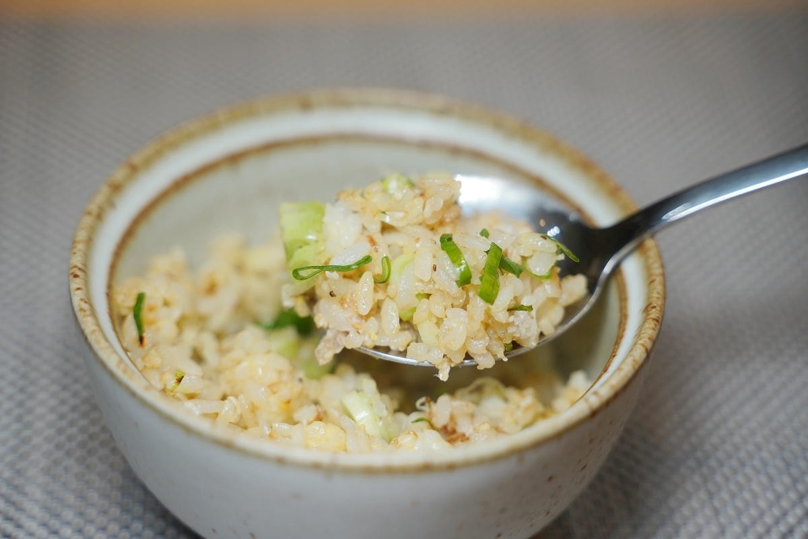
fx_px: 1683
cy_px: 270
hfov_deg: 27.0
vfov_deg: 18.2
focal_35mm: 75
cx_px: 404
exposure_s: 1/80
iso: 160
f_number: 4
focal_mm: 75
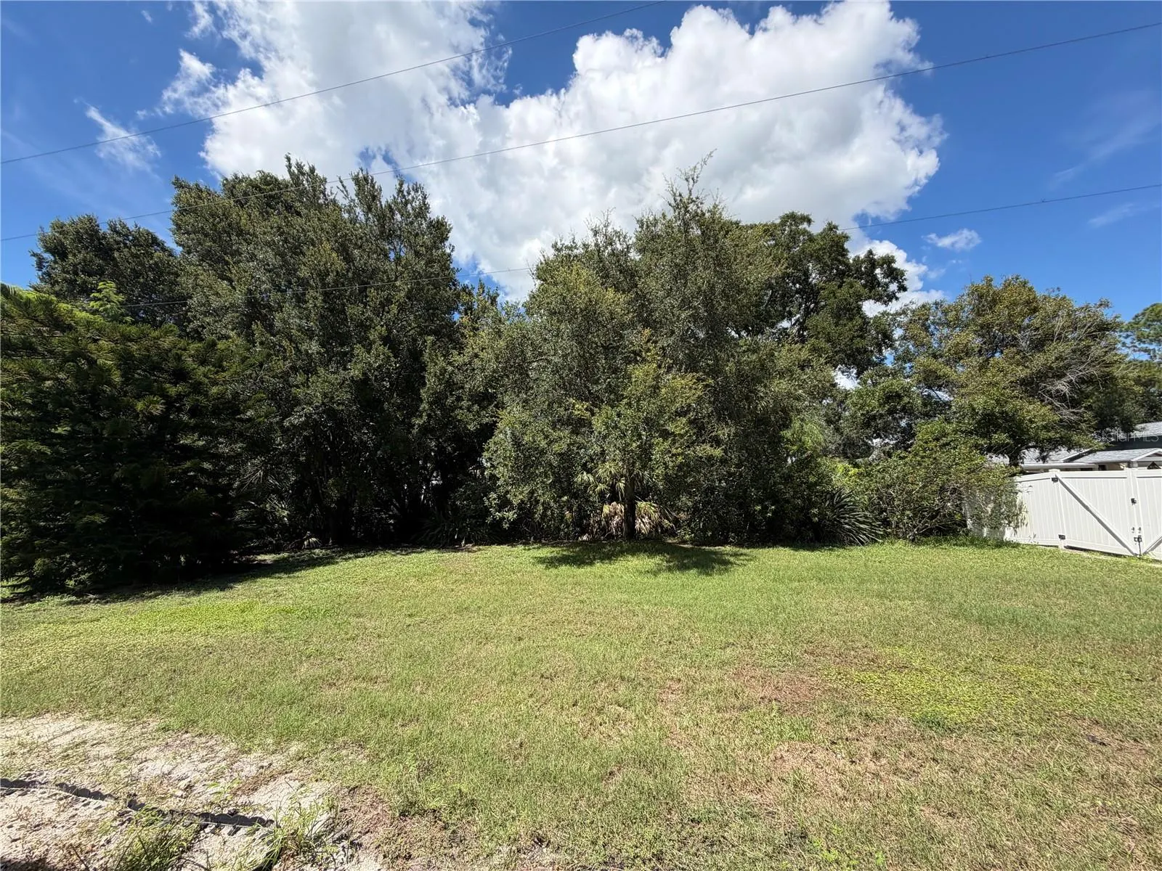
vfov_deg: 85.7
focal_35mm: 14
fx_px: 470
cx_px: 581
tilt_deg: +5.8
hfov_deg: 102.1
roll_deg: +0.8
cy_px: 436
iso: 25
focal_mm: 2.22
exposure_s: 1/770
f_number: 2.2
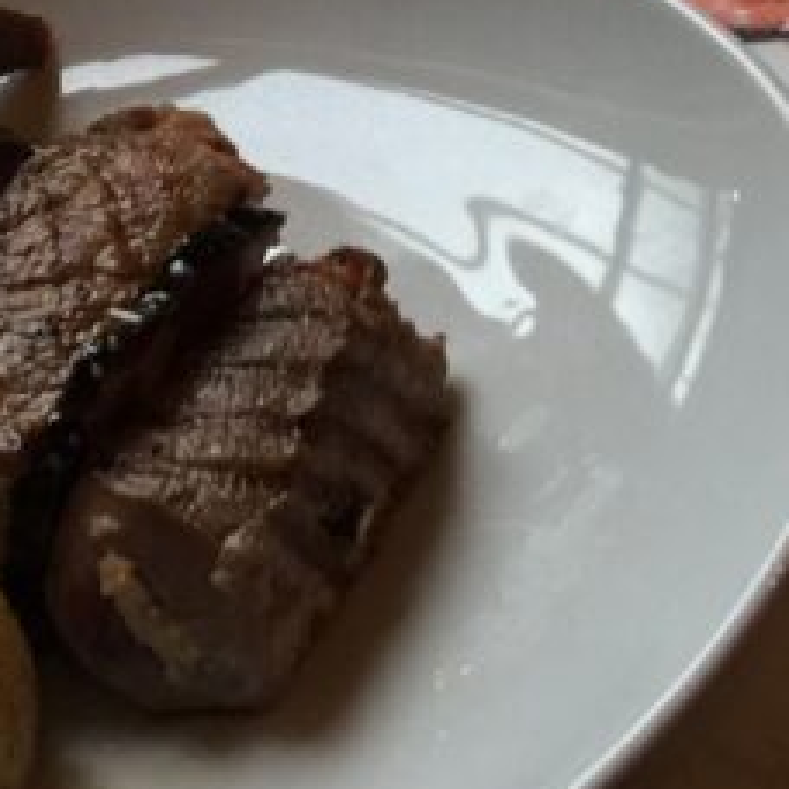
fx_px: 2966
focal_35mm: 115
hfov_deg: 15.2
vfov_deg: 14.2
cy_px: -377
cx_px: 429
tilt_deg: -29.2
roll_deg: +11.6
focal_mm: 4.15
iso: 50
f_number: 2.2
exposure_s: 1/33
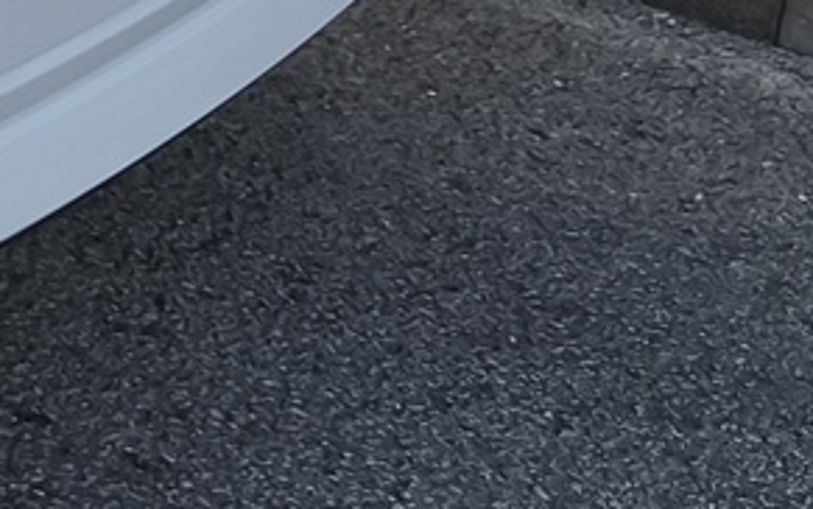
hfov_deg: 12.4
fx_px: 2970
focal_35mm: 134
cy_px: -585
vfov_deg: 9.1
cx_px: -1118
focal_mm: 6.18
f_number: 1.65
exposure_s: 1/227
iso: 50
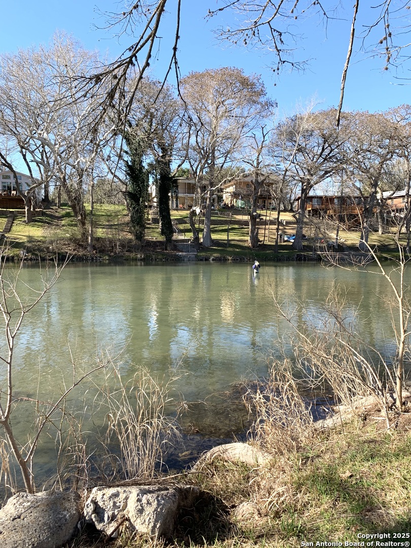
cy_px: 274
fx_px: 412
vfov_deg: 67.3
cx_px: 206
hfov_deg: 53.1
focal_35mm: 26
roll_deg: -0.2
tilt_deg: -4.6
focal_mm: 4.25
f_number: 1.8
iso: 25
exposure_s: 1/864
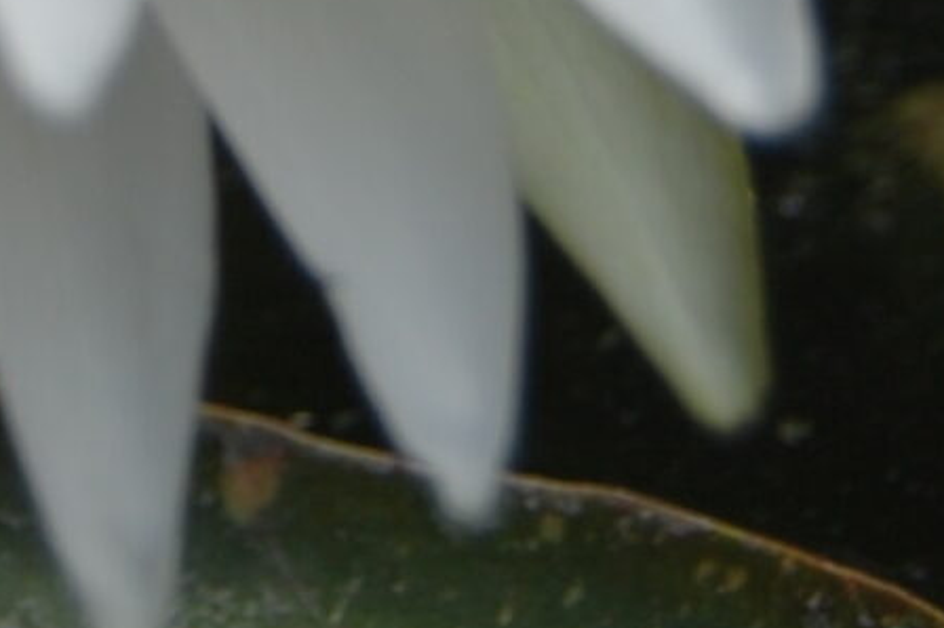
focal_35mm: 266
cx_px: 91
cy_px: -986
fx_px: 6966
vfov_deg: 5.0
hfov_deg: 7.7
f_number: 4.5
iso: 200
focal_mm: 31
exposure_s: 1/1250
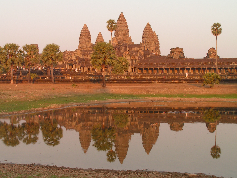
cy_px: 89
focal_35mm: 54
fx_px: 370
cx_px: 118
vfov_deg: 27.0
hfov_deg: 35.5
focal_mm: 9
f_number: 4.5
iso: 50
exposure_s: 1/100
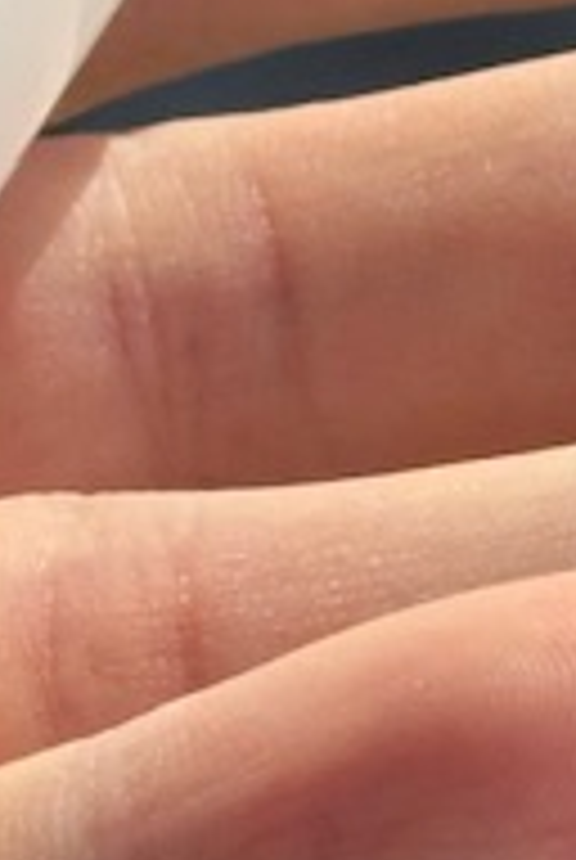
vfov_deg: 6.1
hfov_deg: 4.1
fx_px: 7986
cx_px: -302
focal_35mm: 334
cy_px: -405
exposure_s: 1/785
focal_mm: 6.86
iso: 64
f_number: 1.78
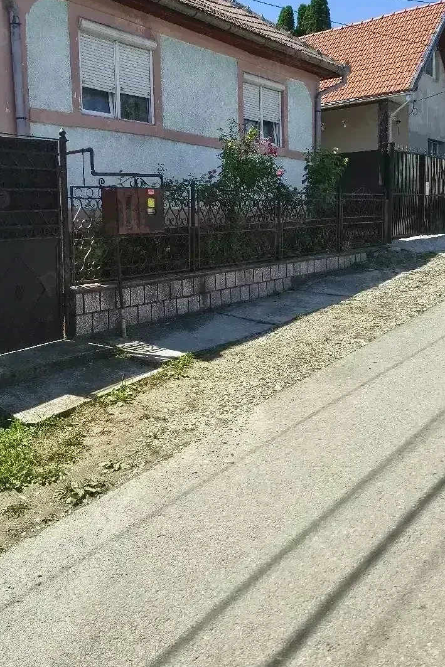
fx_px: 556
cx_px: 147
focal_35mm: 30
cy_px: 264
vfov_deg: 61.4
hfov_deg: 43.0
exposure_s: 1/1429
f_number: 1.8
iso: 101
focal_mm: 5.56
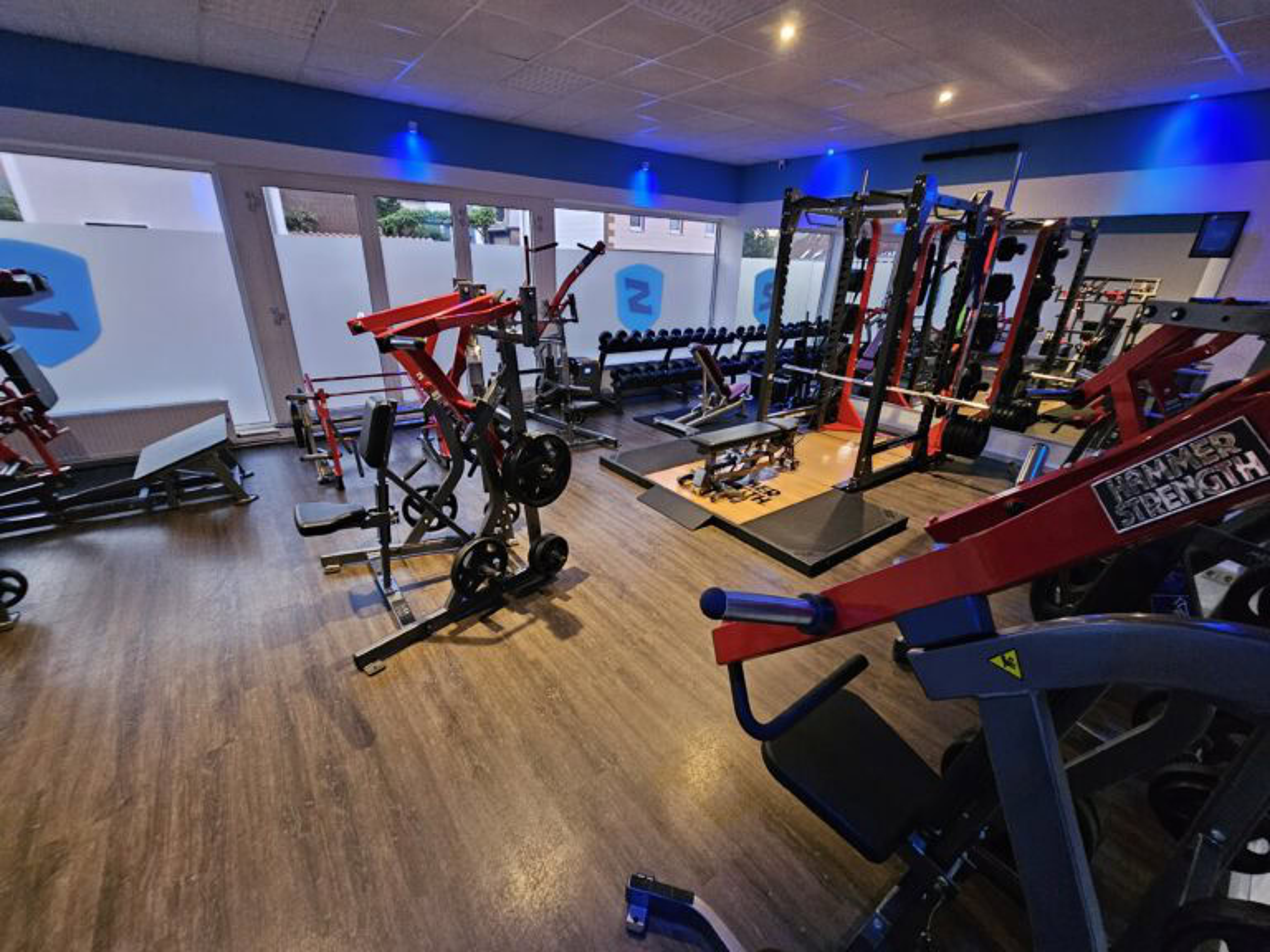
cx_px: 635
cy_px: 476
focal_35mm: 13
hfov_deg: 106.2
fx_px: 477
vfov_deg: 89.9
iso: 1000
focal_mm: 2.2
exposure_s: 1/25
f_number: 2.2
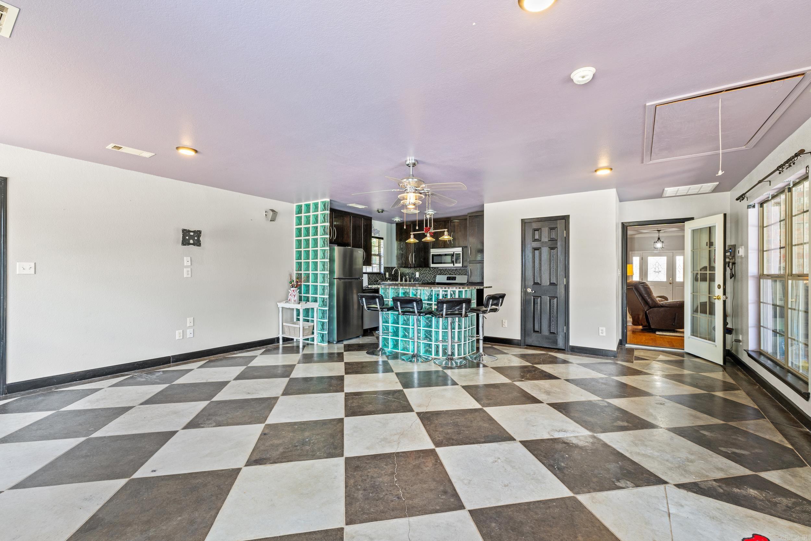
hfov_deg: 100.4
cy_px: 270
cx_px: 406
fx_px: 338
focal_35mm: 15
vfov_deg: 77.3
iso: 250
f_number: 8
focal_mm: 10
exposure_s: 1/3
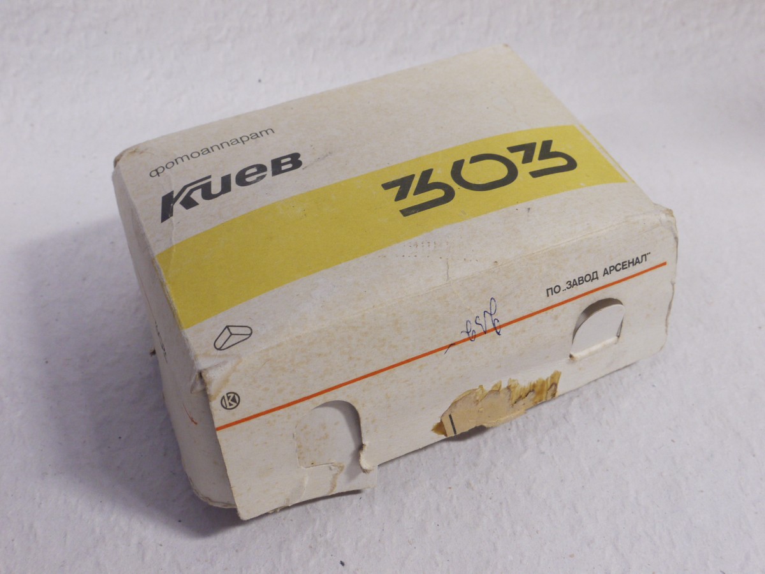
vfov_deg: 34.3
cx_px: 382
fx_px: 928
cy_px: 287
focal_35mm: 42
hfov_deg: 44.8
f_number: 8
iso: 800
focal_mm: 21
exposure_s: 1/15
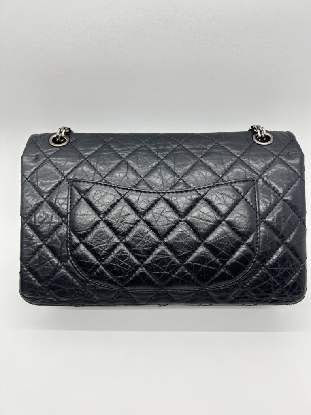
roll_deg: +0.3
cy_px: 208
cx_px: 156
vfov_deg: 67.3
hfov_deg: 53.1
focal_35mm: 26
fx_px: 311
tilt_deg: -39.3
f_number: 1.5
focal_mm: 5.7
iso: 32
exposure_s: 1/100
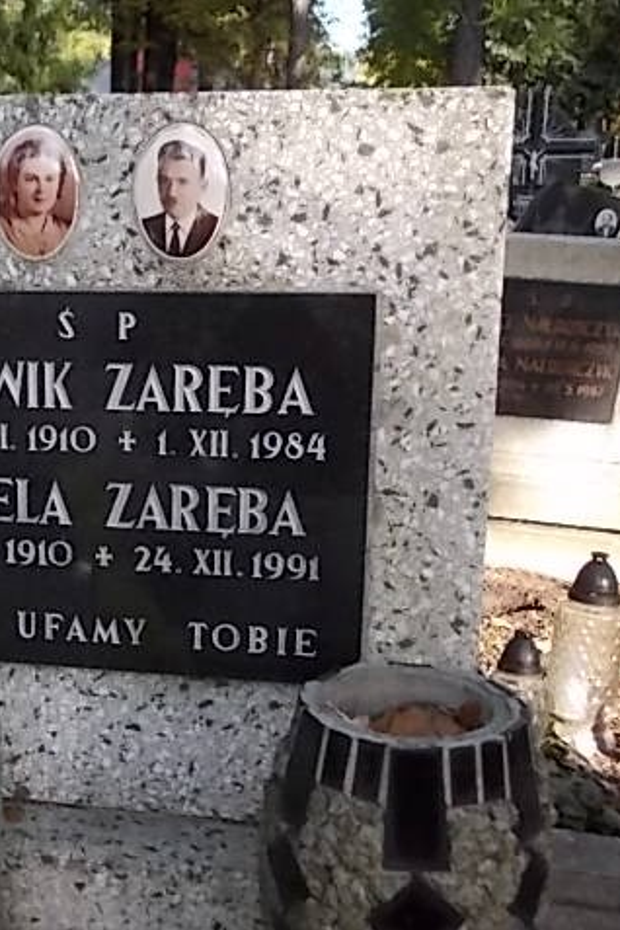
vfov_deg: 37.5
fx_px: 1369
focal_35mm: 53
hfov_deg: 24.5
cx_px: 25
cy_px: 466
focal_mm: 5.3
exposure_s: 1/250
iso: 200
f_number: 3.1
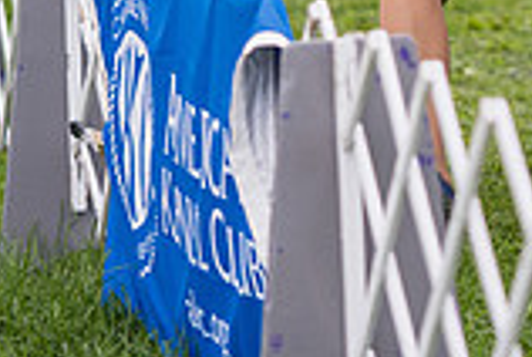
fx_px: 4397
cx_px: 620
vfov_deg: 4.6
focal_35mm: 297
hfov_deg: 6.9
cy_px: -254
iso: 100
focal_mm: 81
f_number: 2.8
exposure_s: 1/1000
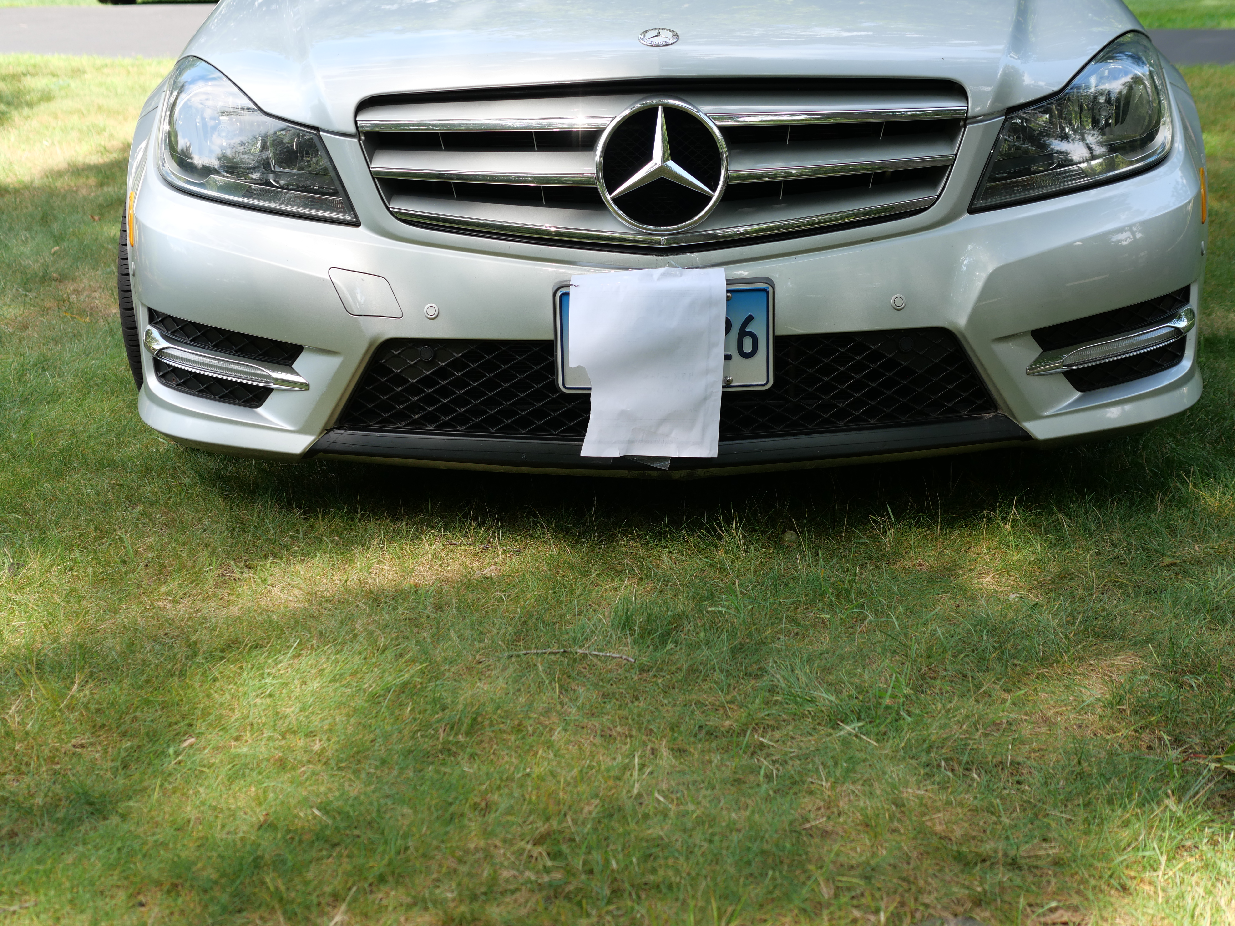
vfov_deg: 29.1
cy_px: 463
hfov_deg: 38.2
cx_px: 618
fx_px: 1784
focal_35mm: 50
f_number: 2.8
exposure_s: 1/500
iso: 200
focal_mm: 25
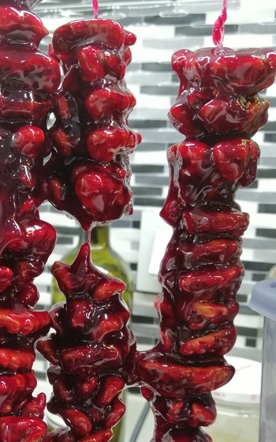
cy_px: 264
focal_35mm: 47
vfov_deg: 42.4
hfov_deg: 26.8
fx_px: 566
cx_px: 47
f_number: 1.8
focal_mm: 3.95
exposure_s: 1/33.3
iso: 160
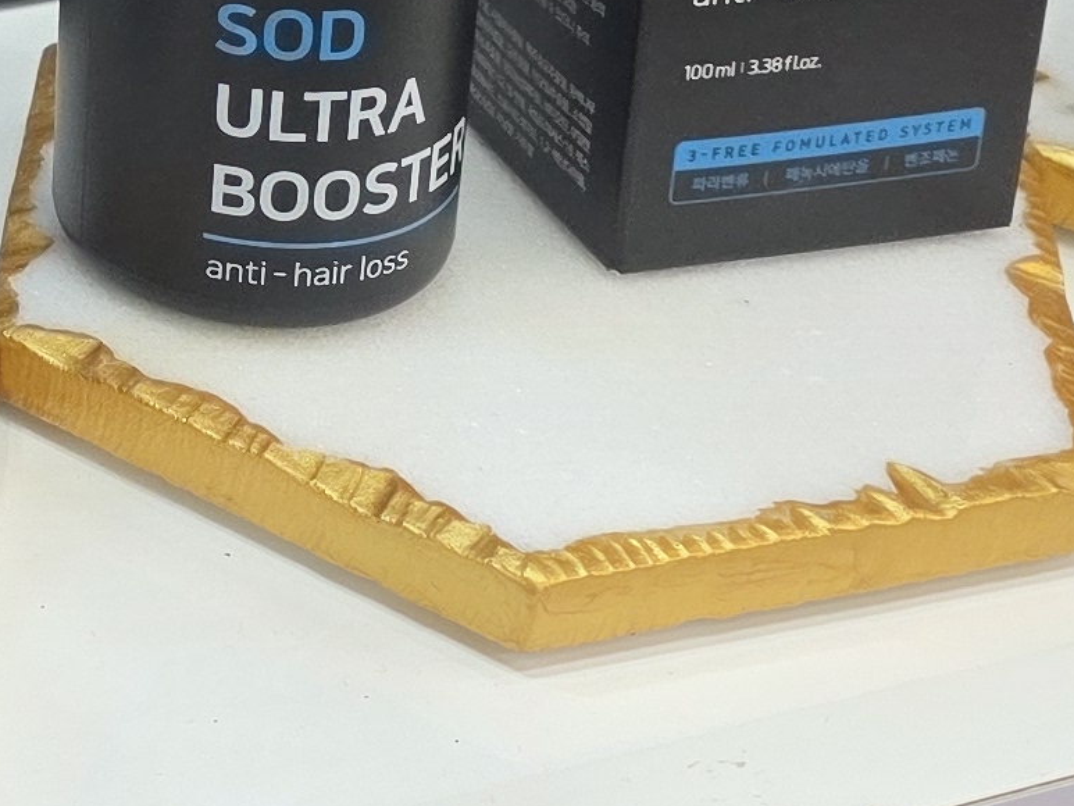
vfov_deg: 12.0
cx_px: -629
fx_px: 3693
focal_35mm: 119
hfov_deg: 15.1
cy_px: -336
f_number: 1.7
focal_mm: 6.3
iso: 100
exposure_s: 1/120
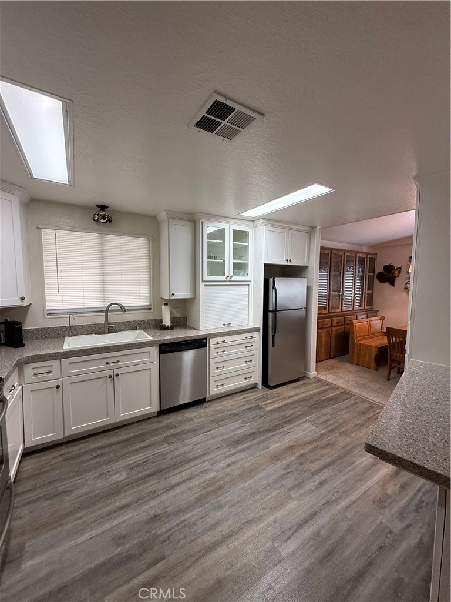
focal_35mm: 14
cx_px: 226
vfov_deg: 102.1
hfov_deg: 85.7
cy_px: 301
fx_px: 243
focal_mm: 2.22
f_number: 2.2
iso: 320
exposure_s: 1/110
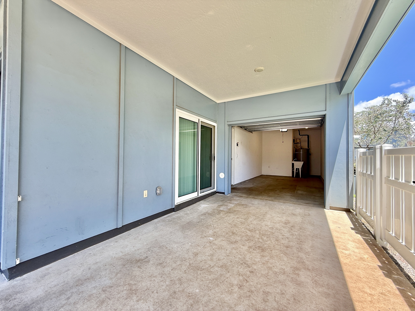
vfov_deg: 85.7
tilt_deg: +0.9
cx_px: 208
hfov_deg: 102.1
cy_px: 156
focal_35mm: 14
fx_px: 168
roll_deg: -1.3
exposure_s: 1/144
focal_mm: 2.22
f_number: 2.2
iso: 50
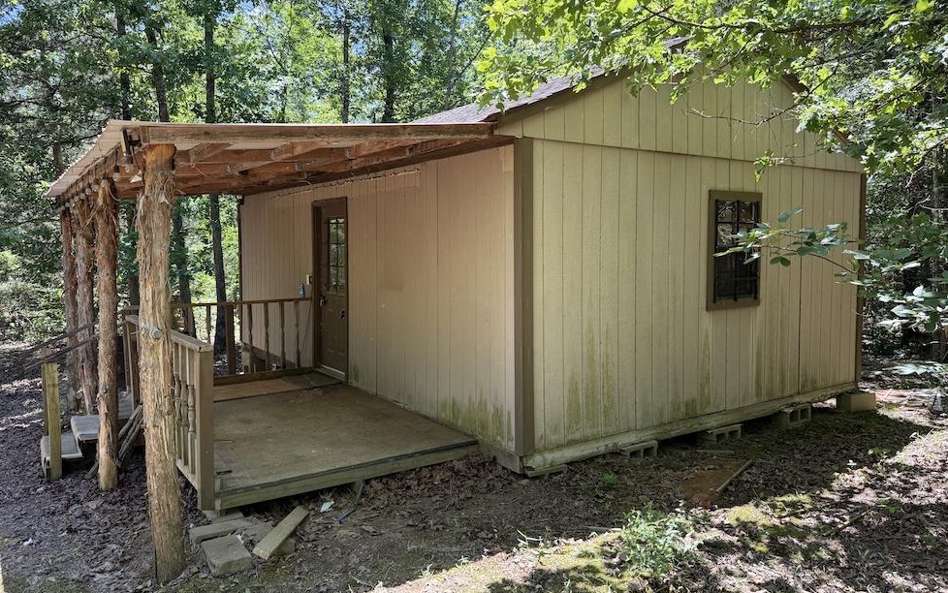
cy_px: 278
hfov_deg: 70.4
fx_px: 672
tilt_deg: -2.0
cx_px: 472
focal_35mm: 26
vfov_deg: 47.6
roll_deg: -0.1
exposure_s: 1/421
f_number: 1.78
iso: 100
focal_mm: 6.76
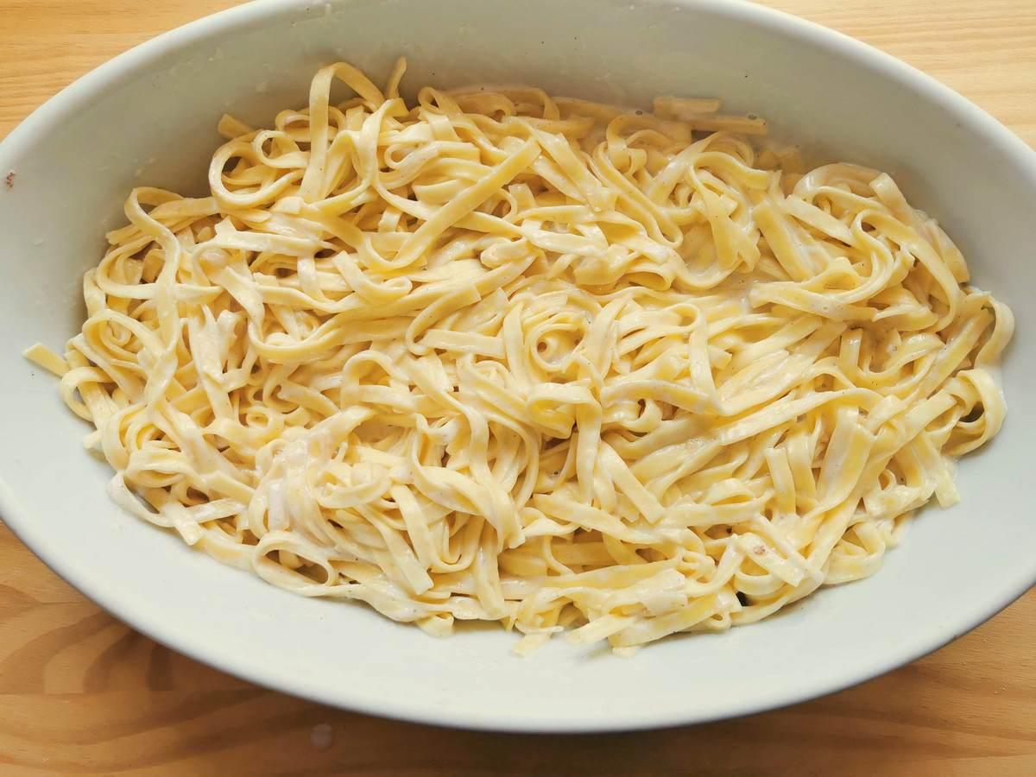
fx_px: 808
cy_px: 388
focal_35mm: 27
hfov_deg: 65.3
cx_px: 518
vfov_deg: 51.4
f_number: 1.6
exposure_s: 1/223
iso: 50
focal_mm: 5.56
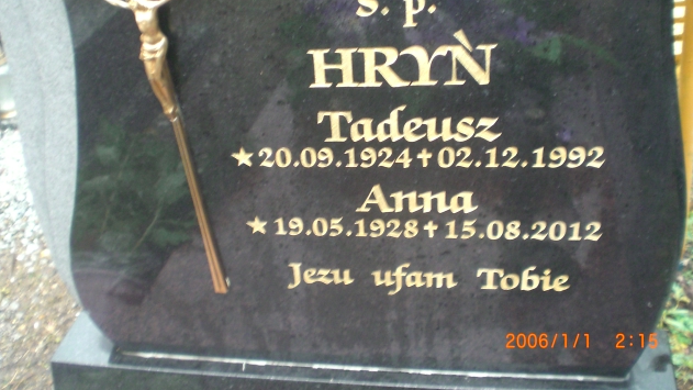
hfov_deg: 48.4
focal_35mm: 42
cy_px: 131
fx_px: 772
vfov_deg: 28.2
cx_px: 349
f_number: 3.1
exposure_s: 1/40
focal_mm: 6.3
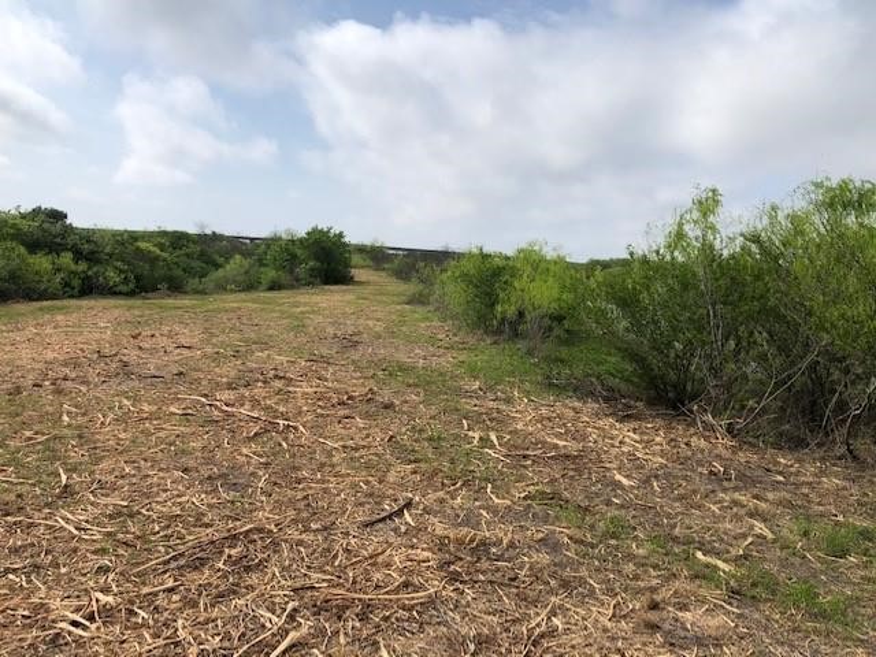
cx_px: 438
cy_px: 328
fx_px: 709
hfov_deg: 63.4
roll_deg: -3.8
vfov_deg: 49.7
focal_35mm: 28
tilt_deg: -4.4
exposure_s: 1/3472
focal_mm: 3.99
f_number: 1.8
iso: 20
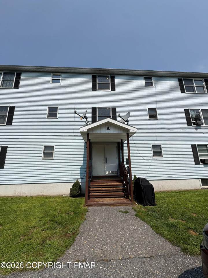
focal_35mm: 14
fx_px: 112
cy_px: 139
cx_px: 104
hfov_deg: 85.7
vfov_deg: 102.1
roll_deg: +1.6
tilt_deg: +15.6
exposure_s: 1/3546
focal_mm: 2.22
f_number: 2.2
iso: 50
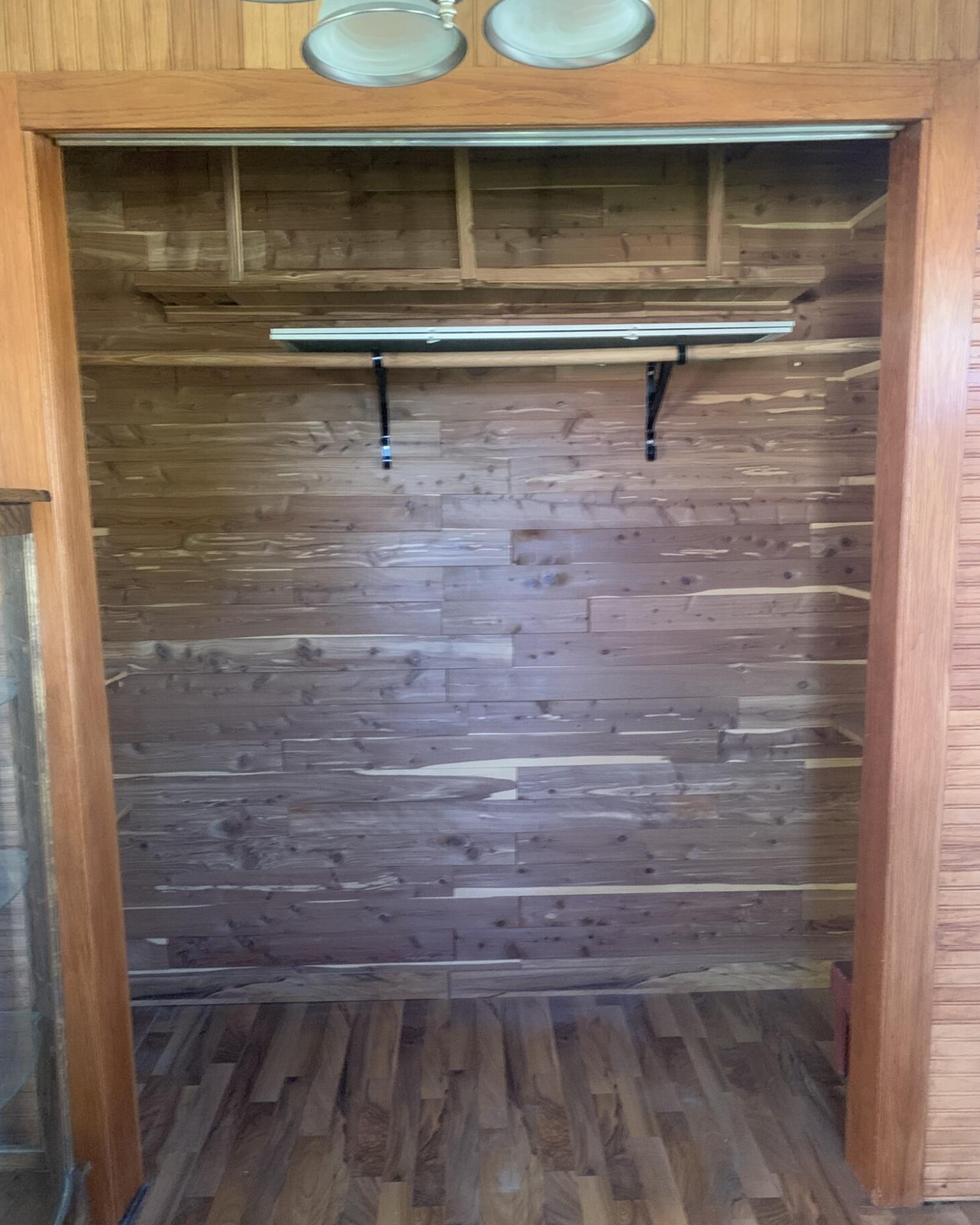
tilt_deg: -9.3
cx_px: 483
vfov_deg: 62.1
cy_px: 666
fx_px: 1015
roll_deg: +2.0
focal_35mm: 28
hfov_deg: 51.5
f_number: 1.8
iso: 400
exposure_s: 1/30
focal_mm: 4.25
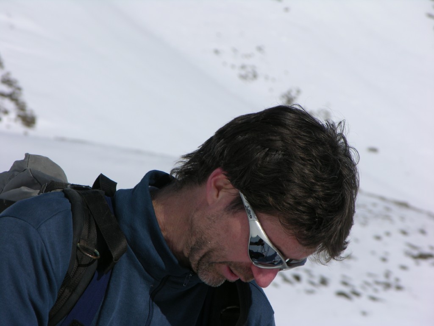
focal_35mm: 280
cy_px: 163
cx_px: 217
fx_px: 3511
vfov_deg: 5.3
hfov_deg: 7.1
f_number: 7.4
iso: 50
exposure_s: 1/523
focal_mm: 71.2
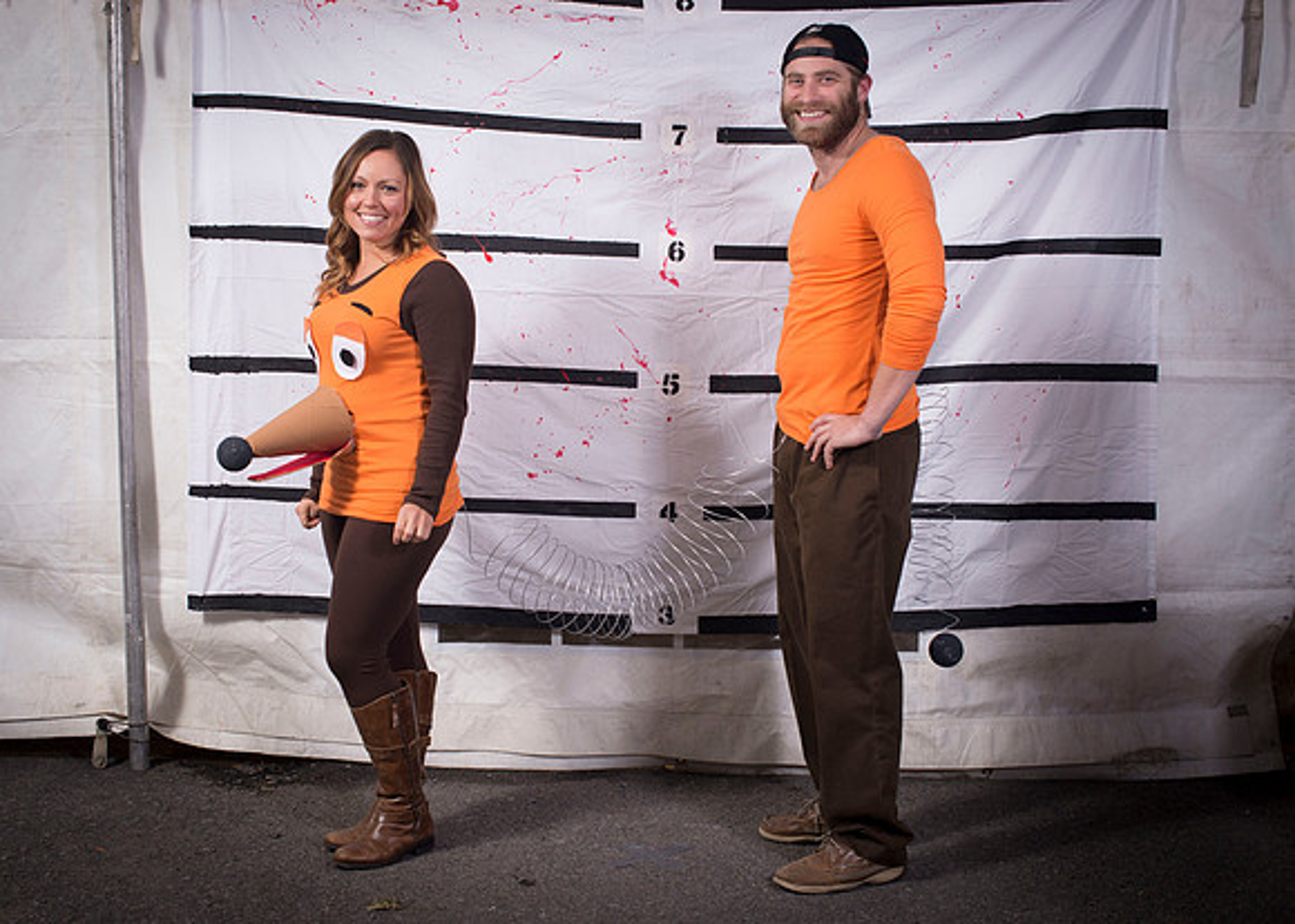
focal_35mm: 55
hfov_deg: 35.8
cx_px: 608
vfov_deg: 25.9
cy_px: 475
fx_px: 2006
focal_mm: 50
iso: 500
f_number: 9
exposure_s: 1/100
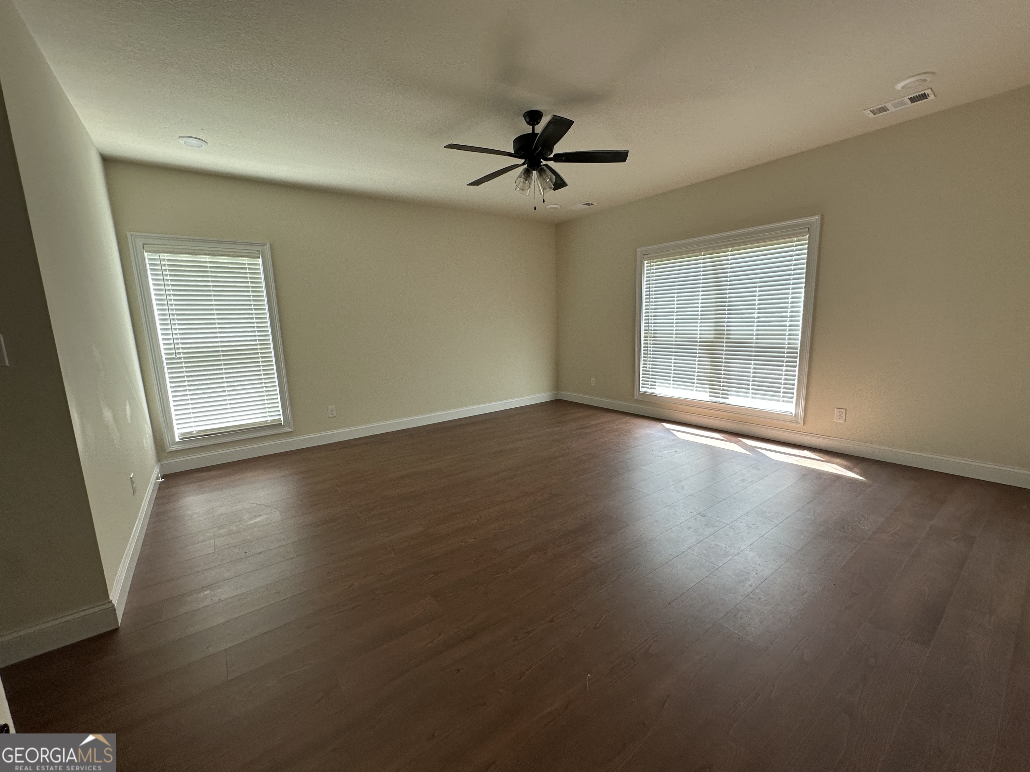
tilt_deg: -10.5
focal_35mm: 14
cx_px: 515
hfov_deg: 102.1
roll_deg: +2.1
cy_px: 386
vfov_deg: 85.7
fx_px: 417
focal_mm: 2.22
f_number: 2.2
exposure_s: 1/120
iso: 160
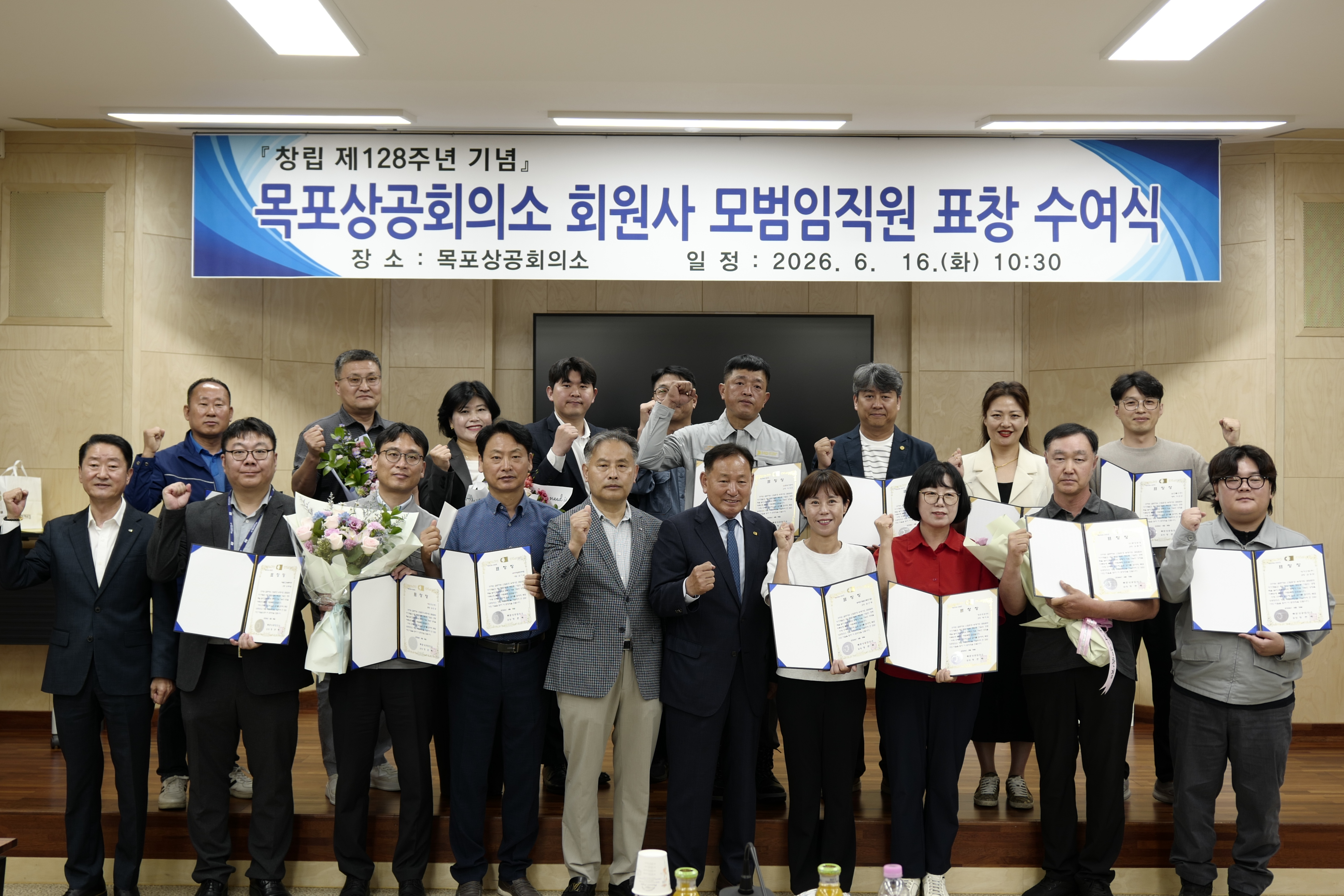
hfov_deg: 53.1
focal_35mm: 36
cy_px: 448
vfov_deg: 36.9
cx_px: 672
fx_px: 1344
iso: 100
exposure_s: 1/25
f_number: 2.8
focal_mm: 24
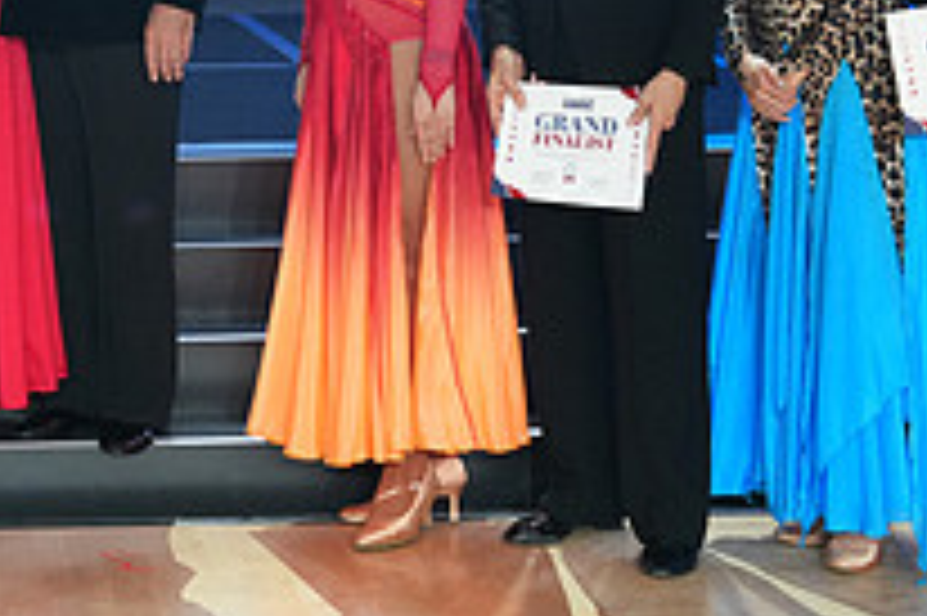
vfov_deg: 12.3
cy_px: -218
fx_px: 2753
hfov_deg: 18.6
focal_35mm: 107
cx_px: -4
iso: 2500
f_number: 4
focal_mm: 38
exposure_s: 1/400
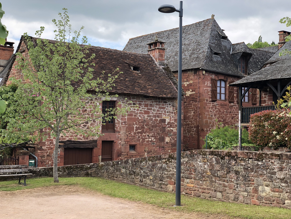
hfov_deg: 36.8
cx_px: 146
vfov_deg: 28.0
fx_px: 437
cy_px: 110
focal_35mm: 52
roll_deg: +0.0
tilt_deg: +4.1
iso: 16
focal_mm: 6
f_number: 2.4
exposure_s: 1/366
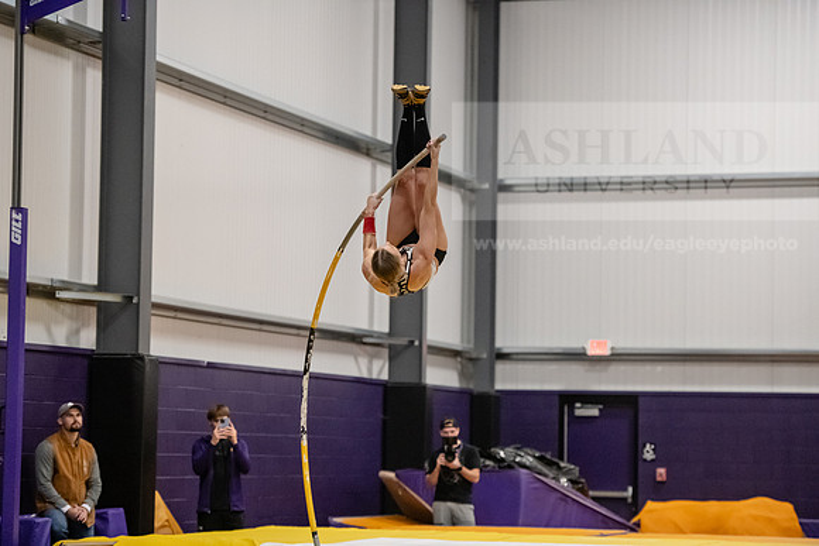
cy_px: 273
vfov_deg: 12.5
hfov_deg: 18.6
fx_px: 2503
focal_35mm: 110
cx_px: 410
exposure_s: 1/1000
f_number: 2.8
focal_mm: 110
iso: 6400
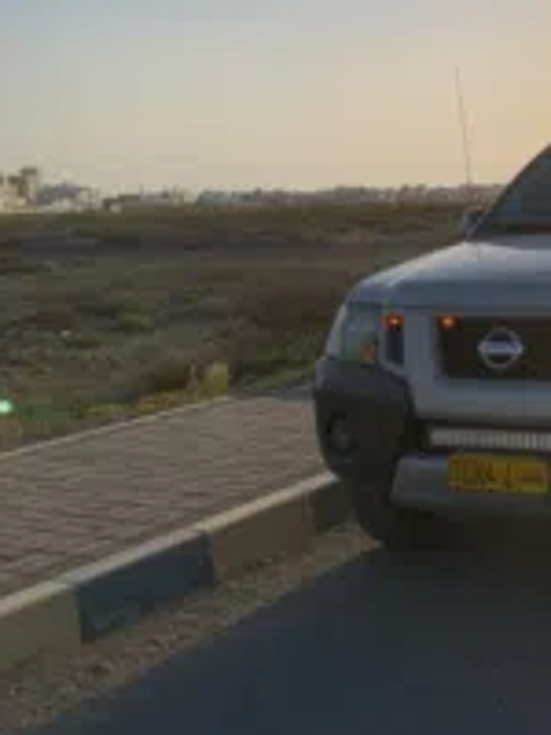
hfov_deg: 26.6
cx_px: 544
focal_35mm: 52
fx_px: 1104
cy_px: 213
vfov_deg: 36.2
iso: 25
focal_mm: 4.25
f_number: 1.8
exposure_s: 1/3788
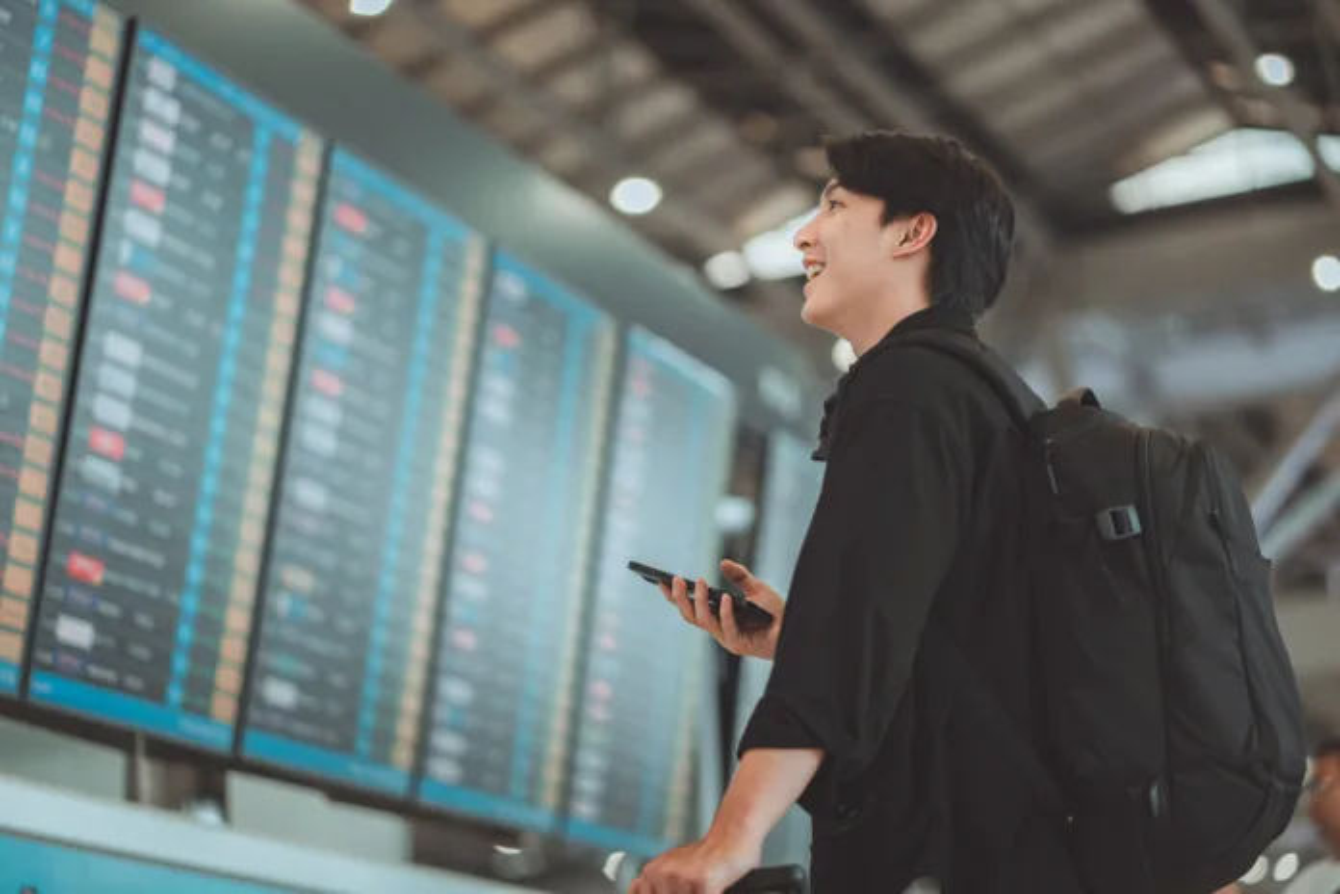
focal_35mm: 85
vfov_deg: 16.1
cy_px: 447
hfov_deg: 23.9
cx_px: 670
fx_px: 3164
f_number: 1.8
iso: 640
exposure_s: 1/80
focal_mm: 85
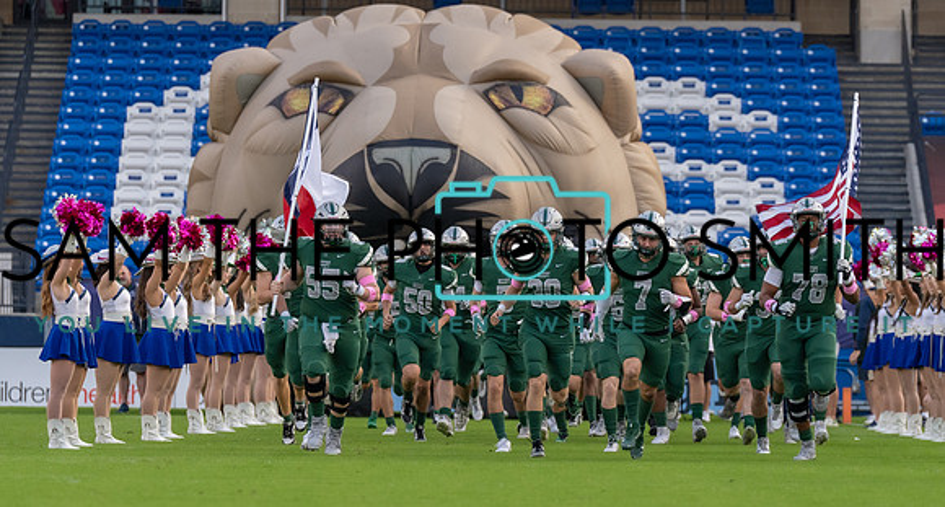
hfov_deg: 6.5
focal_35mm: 337
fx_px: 8341
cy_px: 321
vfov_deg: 3.5
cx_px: 558
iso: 1000
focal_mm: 200
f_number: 4
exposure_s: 1/1250
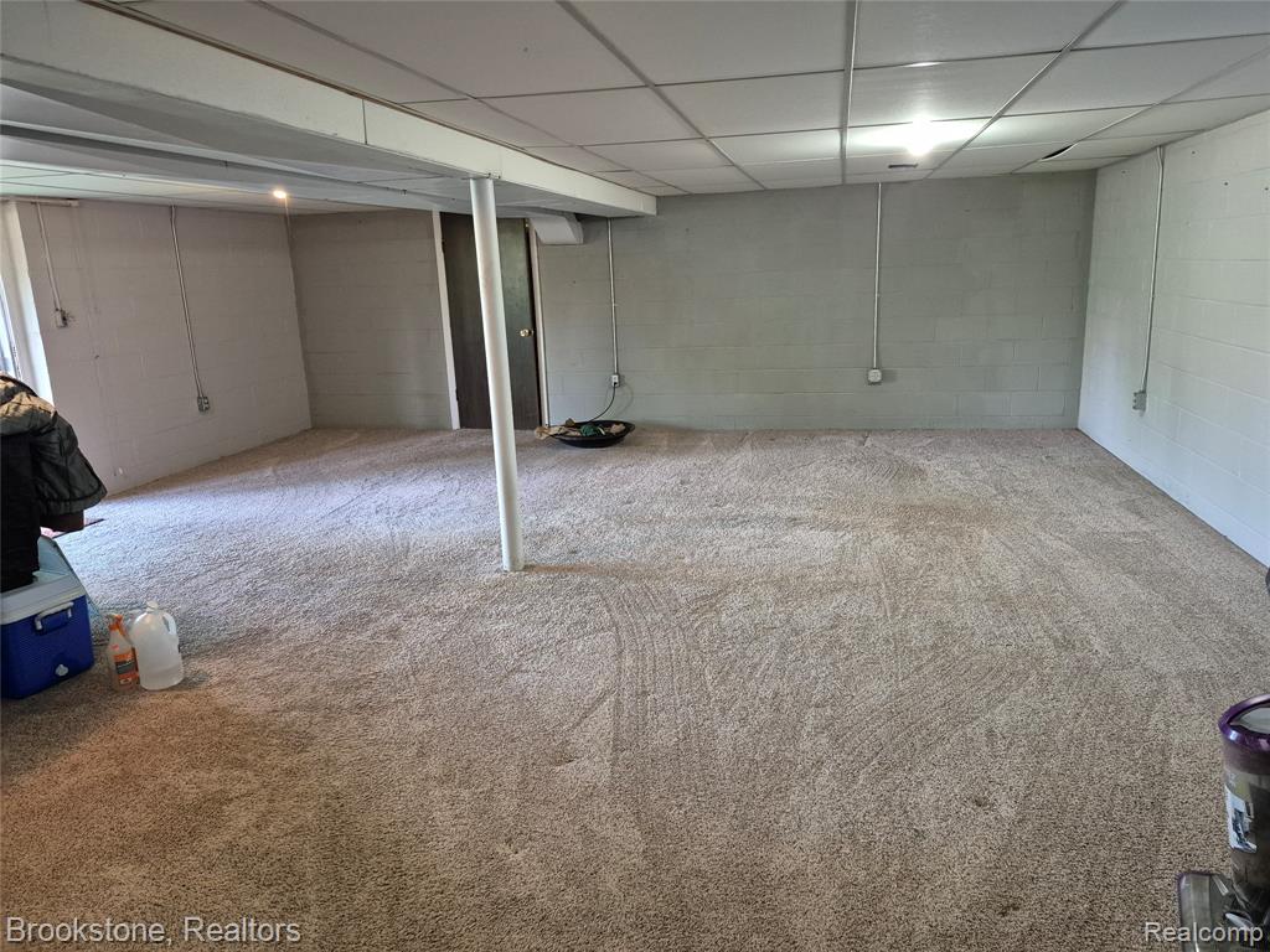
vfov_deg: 58.9
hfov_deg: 73.9
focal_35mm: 23
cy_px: 476
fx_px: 844
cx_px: 635
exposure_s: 1/120
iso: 1000
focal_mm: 5.4
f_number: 1.8
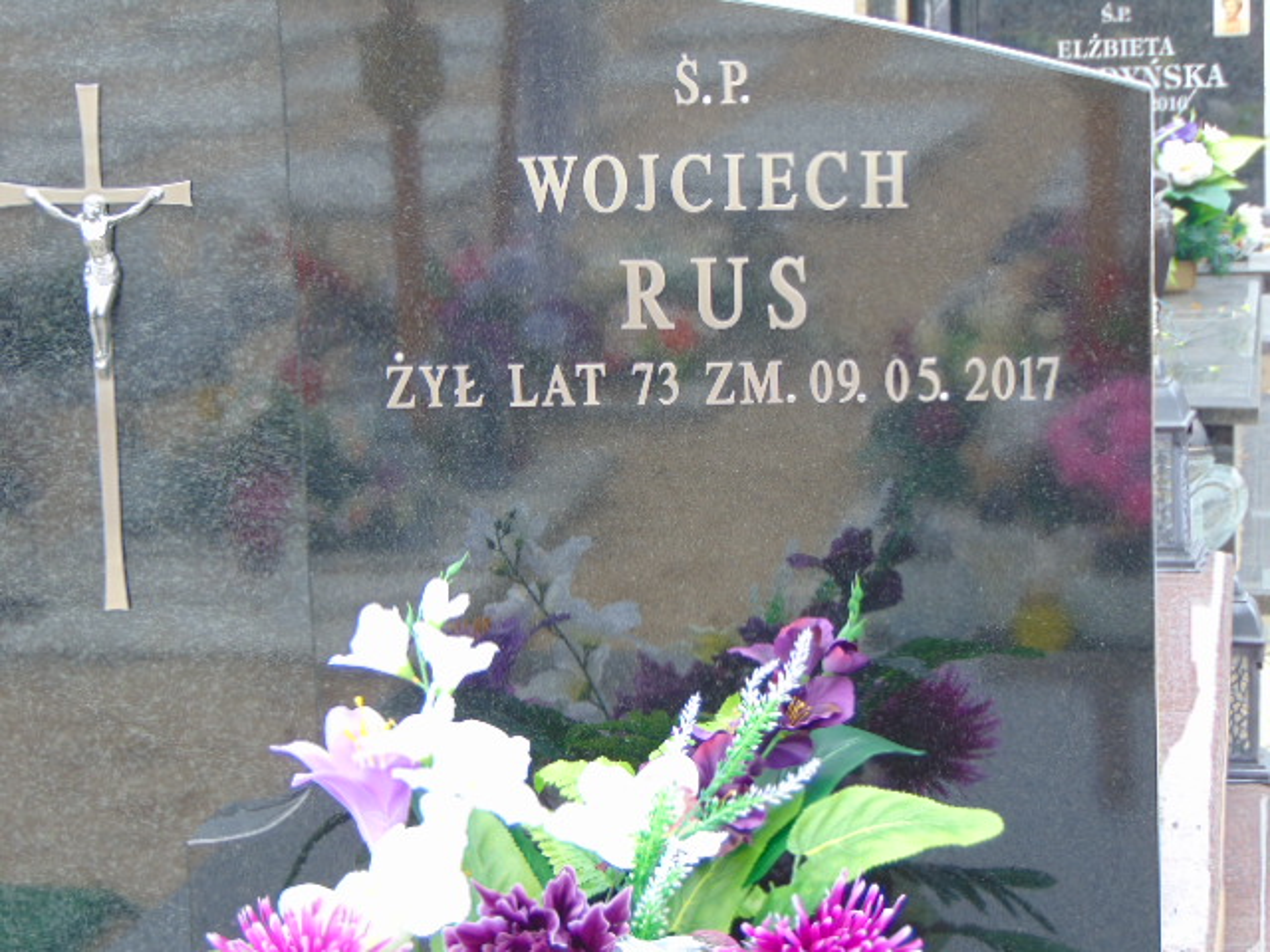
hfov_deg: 18.2
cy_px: 476
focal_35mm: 108
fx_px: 3962
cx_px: 635
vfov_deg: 13.7
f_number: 3.9
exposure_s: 1/80
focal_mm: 19.4
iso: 80
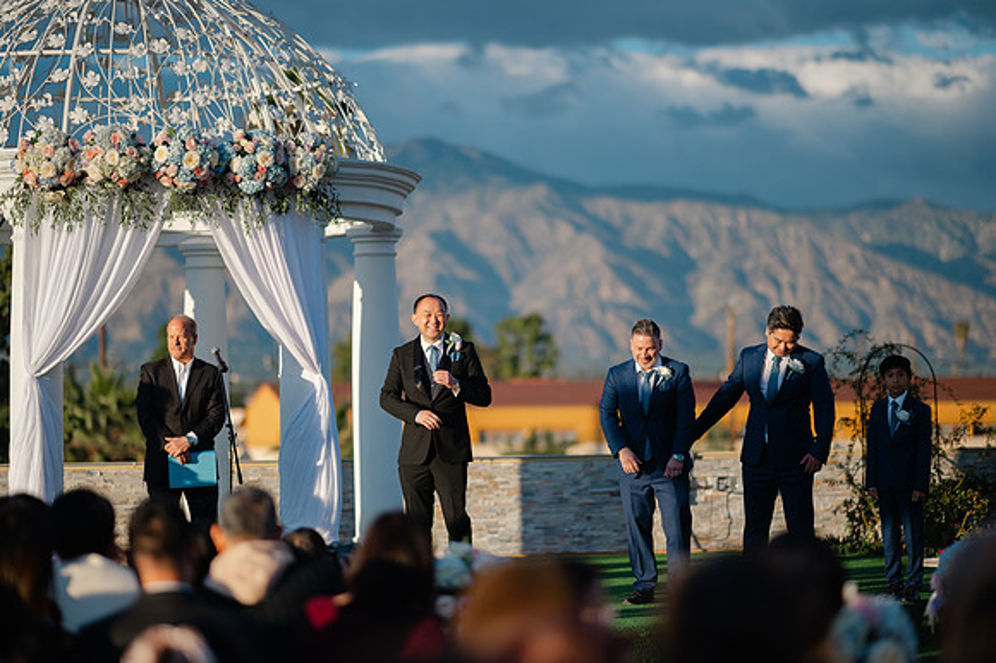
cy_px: 332
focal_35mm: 105
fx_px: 2903
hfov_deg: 19.5
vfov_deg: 13.0
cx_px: 498
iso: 100
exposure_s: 1/8000
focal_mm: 105
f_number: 1.4
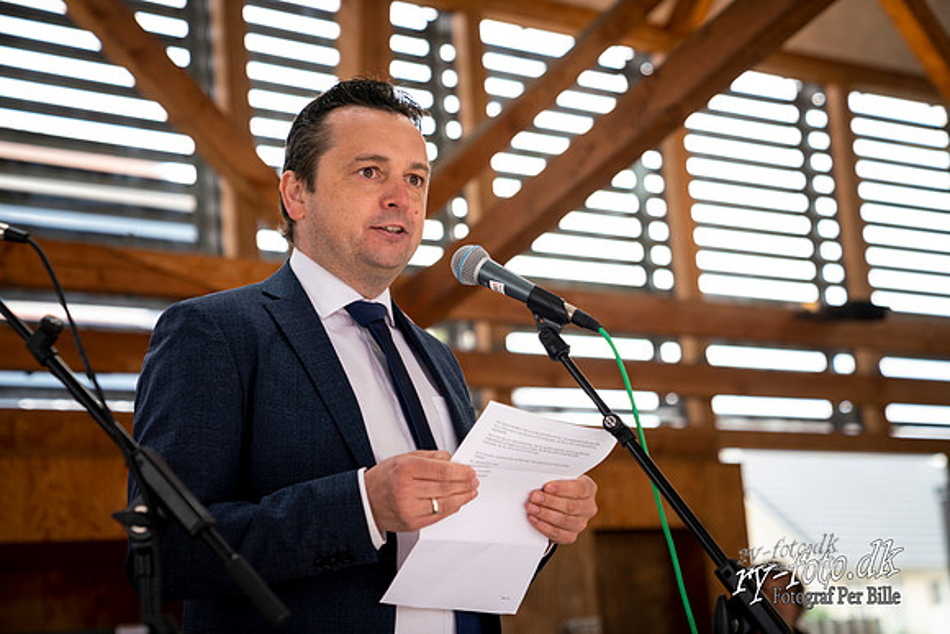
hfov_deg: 28.8
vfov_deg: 19.5
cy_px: 317
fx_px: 1848
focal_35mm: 70
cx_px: 475
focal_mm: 70
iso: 400
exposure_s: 1/320
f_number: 2.8
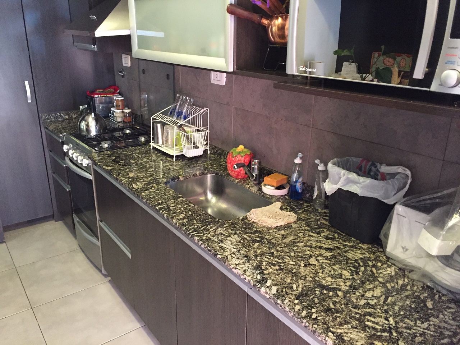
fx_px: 385
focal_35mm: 29
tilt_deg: -18.5
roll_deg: -0.7
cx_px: 230
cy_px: 172
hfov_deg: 61.7
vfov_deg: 48.2
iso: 250
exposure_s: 1/25
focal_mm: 4.15
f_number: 2.2
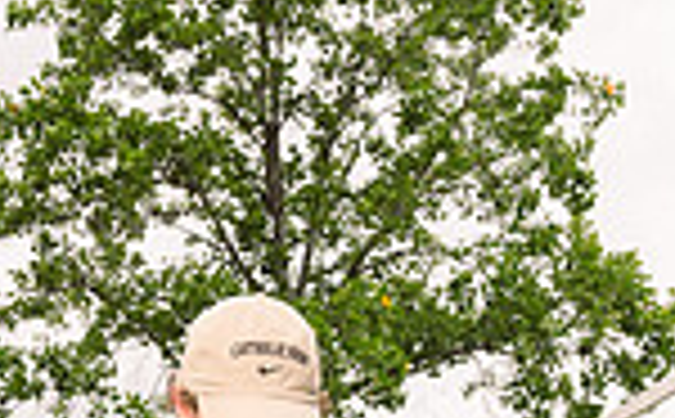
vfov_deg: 12.1
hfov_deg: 22.6
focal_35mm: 92
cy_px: 899
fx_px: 1689
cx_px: 328
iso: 100
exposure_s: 1/200
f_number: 8
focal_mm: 30
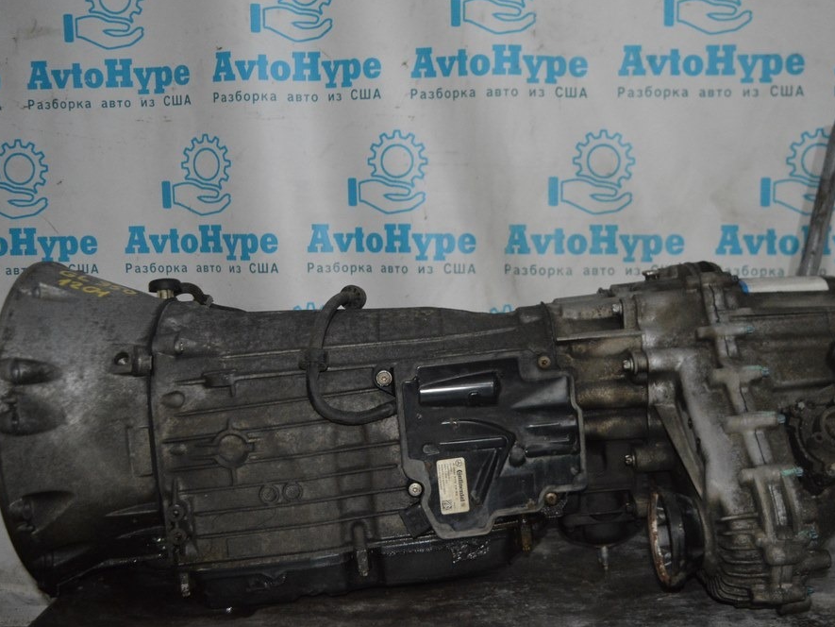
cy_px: 316
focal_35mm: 40
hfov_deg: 46.8
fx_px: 965
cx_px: 445
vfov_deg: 36.0
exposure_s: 1/60
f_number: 4
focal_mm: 24
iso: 3200
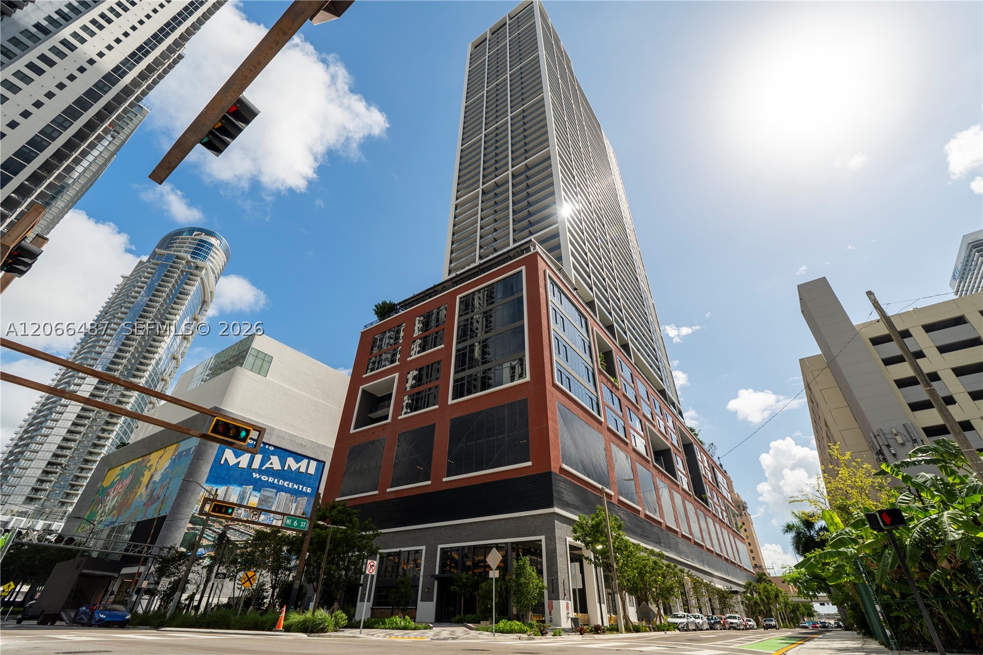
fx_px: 410
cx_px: 492
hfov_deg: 100.4
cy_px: 328
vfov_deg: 77.3
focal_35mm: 15
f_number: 5
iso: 100
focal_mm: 10
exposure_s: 1/320
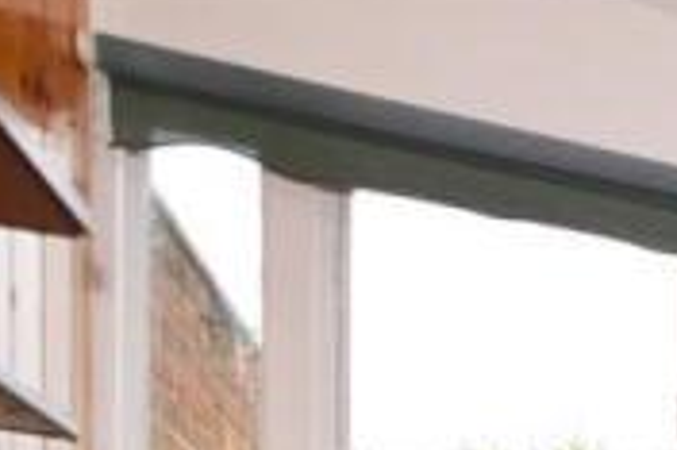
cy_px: 813
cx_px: 1246
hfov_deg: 21.4
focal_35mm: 56
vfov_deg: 18.7
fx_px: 1052
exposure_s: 1/200
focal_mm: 10
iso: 200
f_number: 7.1
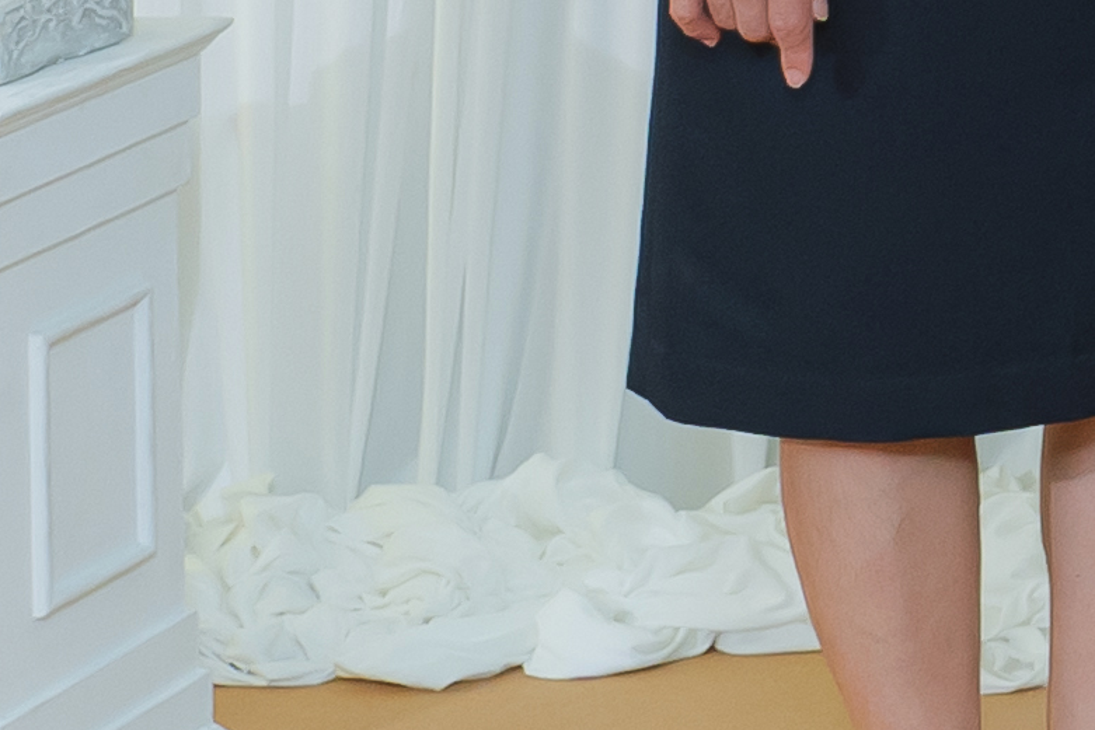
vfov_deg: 6.1
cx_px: 3692
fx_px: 6419
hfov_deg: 7.9
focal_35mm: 211
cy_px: -1254
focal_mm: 28
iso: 500
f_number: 4.5
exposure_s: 1/125
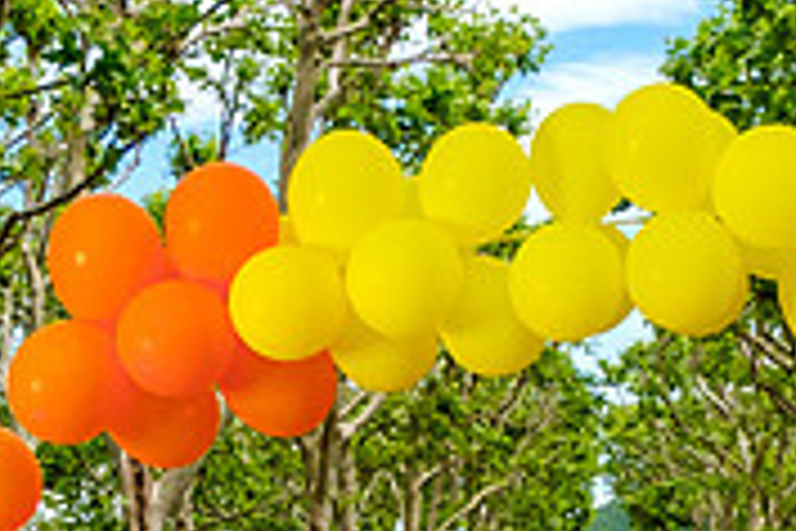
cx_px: 586
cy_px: 788
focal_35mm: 119
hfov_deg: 17.1
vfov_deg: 11.1
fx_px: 2631
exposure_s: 1/2400
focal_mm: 21.3
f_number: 2.8
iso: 400
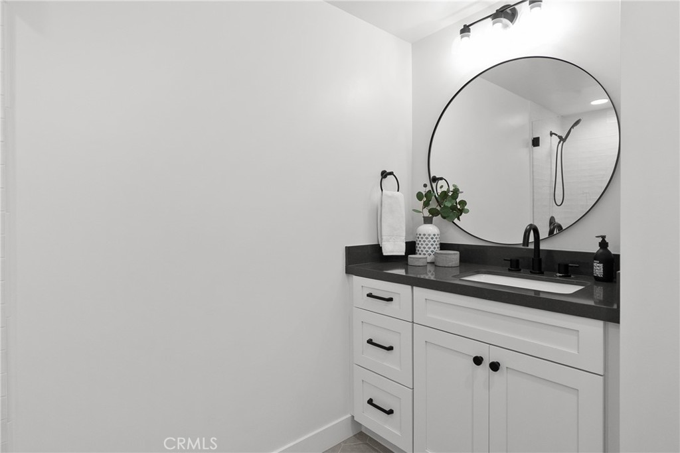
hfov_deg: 90.0
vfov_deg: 67.4
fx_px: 340
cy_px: 226
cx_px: 340
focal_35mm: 18
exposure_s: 1/50
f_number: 6.3
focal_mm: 12
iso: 800
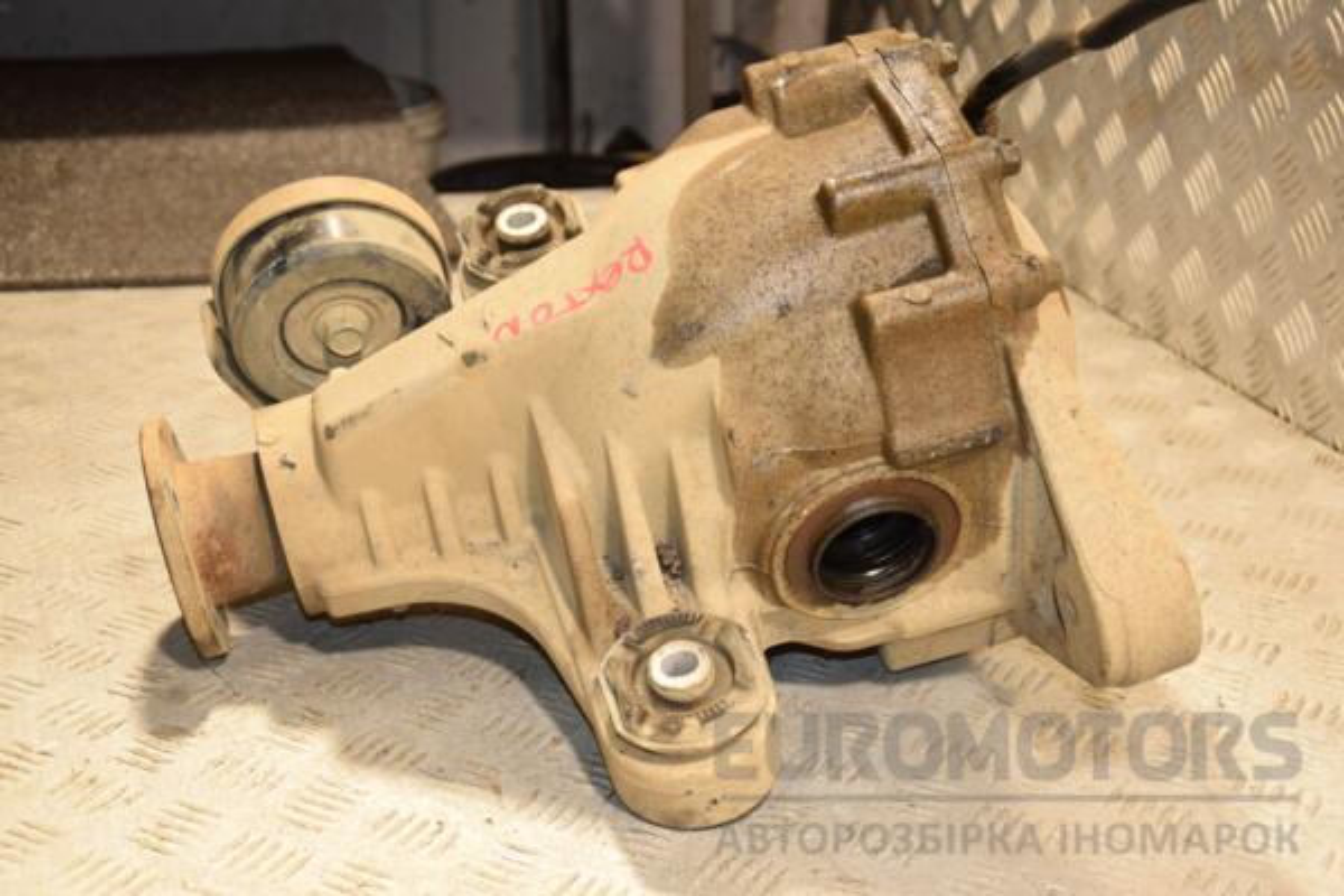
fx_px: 2240
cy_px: 448
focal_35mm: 60
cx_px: 672
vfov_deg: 22.6
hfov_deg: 33.4
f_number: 4.8
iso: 800
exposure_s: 1/200
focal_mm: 40
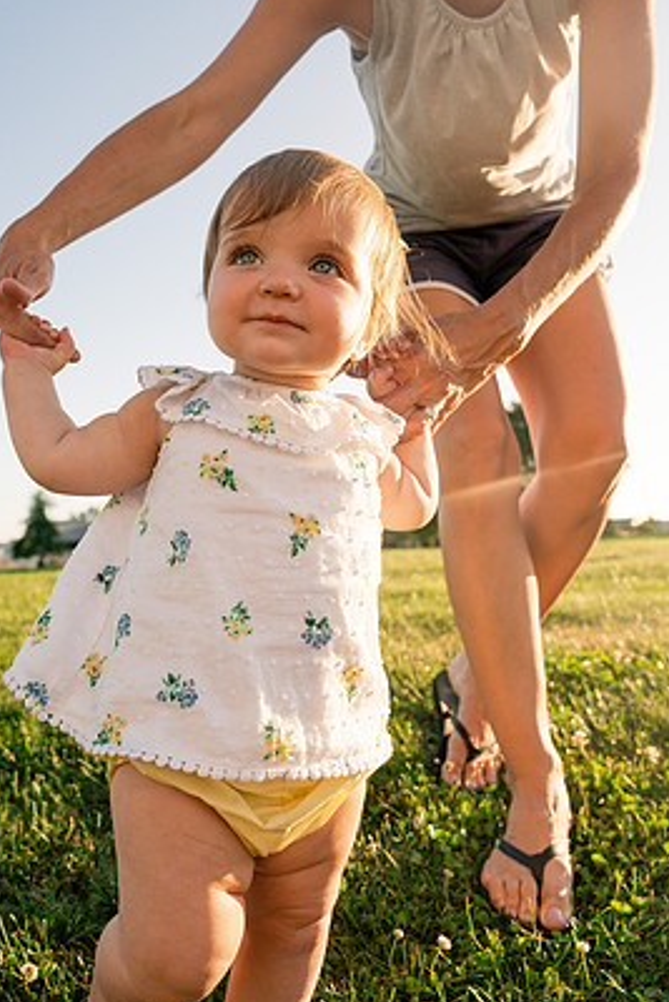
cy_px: 458
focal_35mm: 27
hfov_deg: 47.9
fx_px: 752
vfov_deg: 67.2
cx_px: 311
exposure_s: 1/2000
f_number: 5
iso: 400
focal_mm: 24
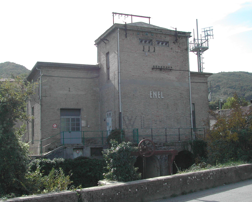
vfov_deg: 34.2
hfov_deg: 42.0
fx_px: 328
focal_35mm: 44
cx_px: 130
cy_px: 101
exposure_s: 1/119
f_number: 8
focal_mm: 9
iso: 100
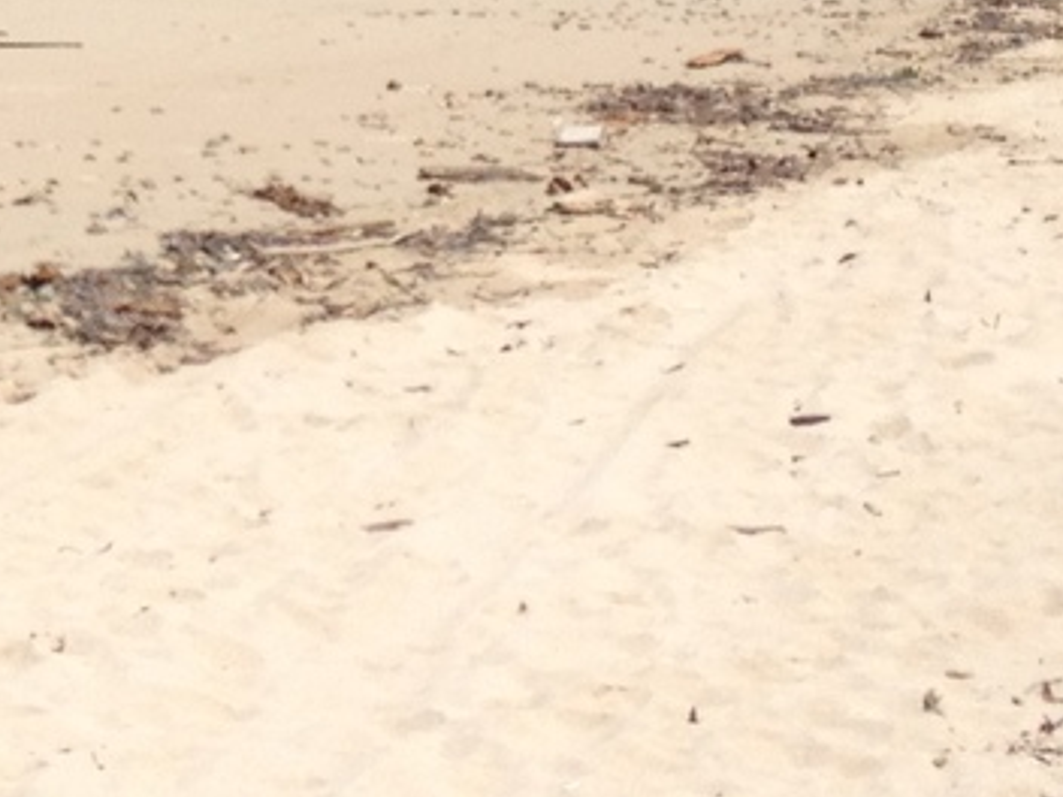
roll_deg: -0.5
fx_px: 4883
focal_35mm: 159
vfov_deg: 9.1
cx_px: -338
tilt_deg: -2.5
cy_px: -432
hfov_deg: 12.0
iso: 50
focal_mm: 4.28
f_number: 2.4
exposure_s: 1/3460
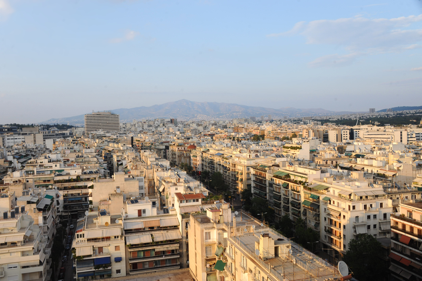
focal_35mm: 34
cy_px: 140
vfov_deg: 38.8
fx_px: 398
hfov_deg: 55.8
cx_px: 211
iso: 500
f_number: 10
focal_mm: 34
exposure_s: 1/160
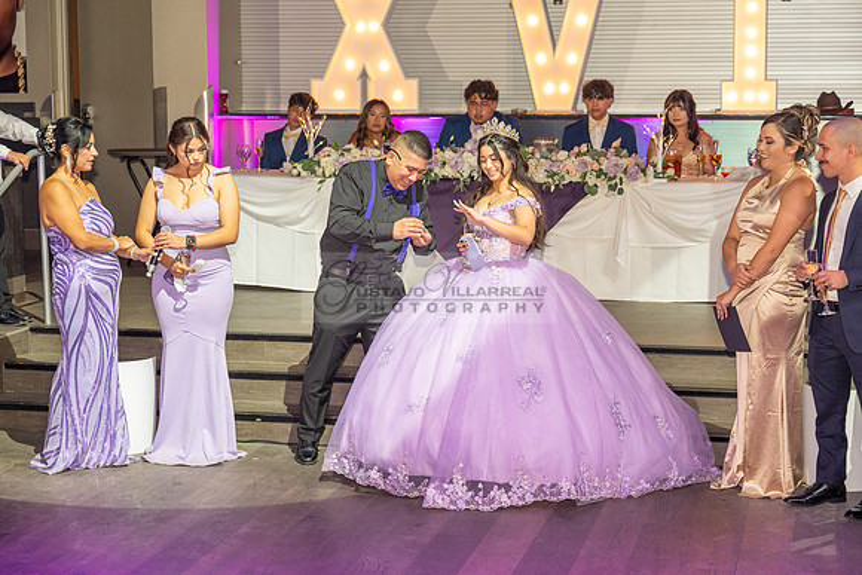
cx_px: 431
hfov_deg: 28.8
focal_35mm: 70
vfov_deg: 19.5
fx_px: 1676
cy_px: 288
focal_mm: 70
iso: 1000
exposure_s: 1/125
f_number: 4
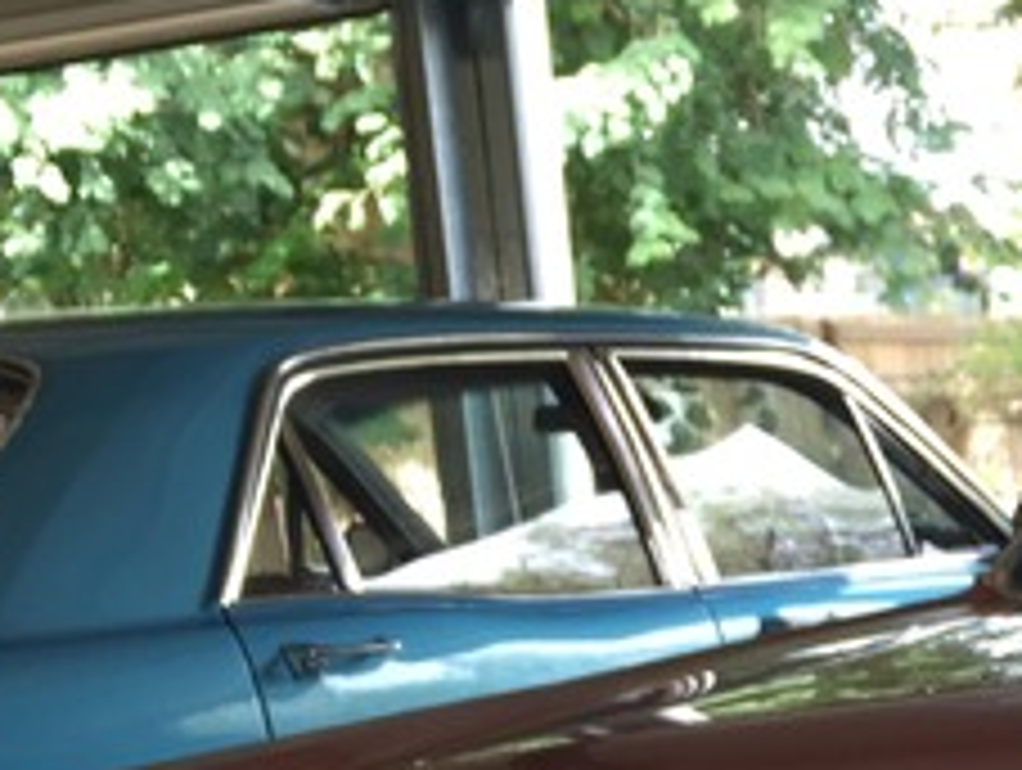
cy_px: 860
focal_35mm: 102
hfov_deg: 17.4
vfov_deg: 14.2
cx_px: 1517
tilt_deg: -8.7
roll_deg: +2.9
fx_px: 3016
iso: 32
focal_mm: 4.15
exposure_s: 1/50
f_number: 2.2
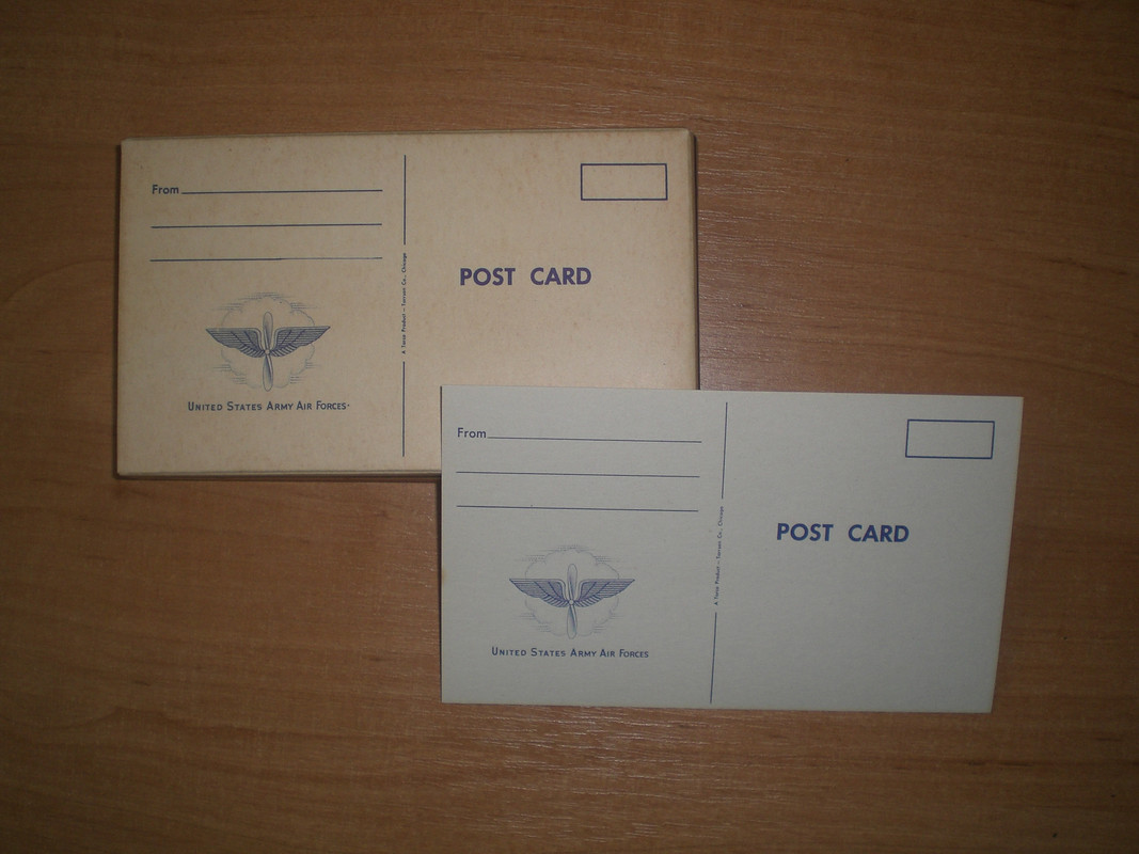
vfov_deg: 37.7
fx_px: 1250
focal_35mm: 38
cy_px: 427
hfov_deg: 49.0
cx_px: 570
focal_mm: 6.3
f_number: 3.1
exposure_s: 1/60
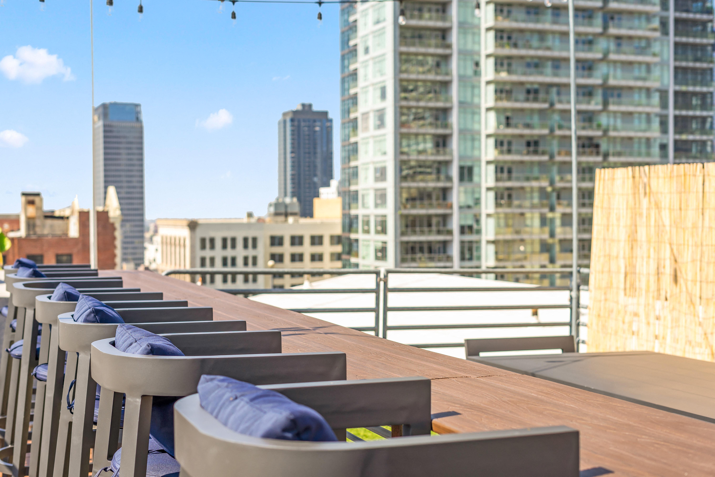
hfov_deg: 39.6
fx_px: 993
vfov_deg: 27.0
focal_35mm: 50
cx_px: 358
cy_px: 238
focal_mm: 50
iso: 64
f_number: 4.5
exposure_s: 1/500
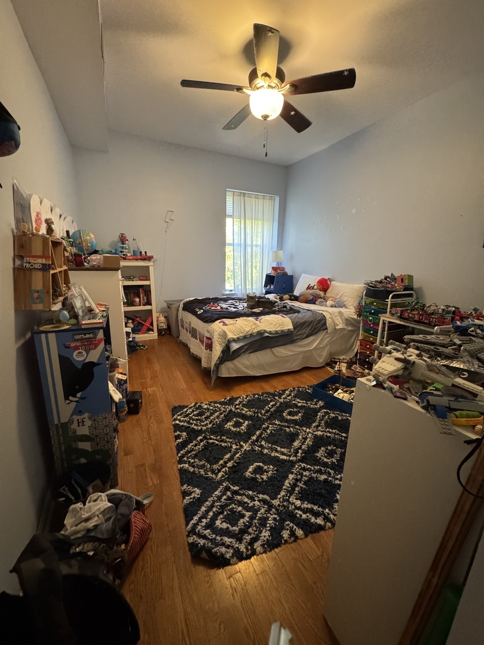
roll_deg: -1.0
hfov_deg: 85.7
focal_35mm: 14
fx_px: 261
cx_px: 242
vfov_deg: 102.1
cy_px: 322
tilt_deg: -15.1
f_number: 2.2
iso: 1000
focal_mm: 2.22
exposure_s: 1/60
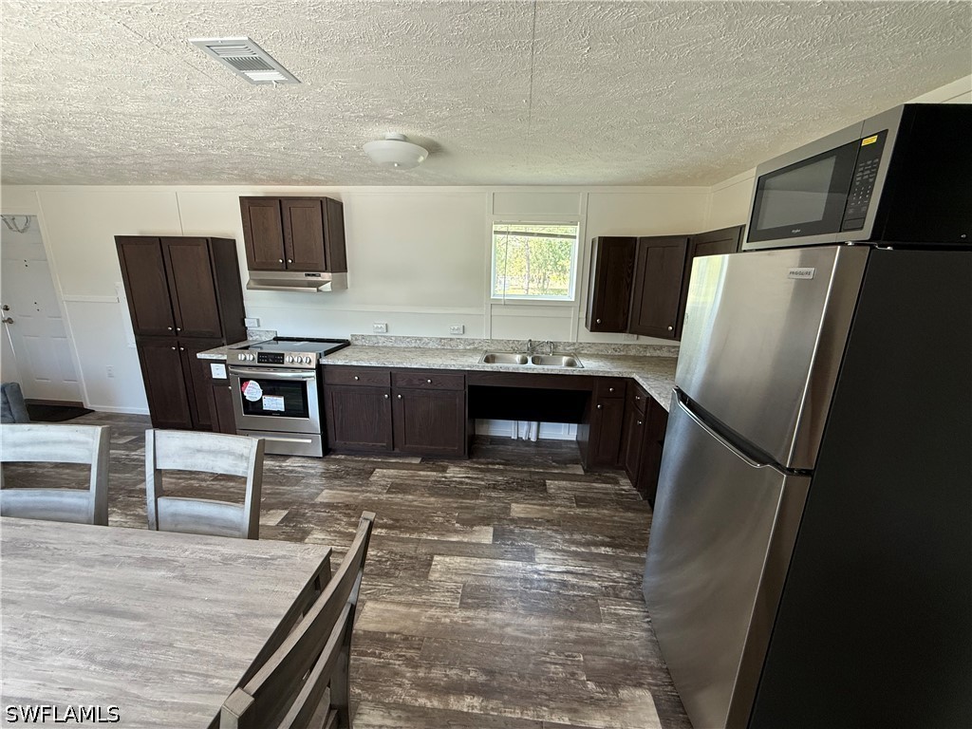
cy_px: 364
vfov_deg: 85.7
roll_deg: -1.7
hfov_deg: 102.1
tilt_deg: -13.2
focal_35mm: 14
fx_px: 393
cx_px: 486
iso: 200
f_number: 2.2
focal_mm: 2.22
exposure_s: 1/120
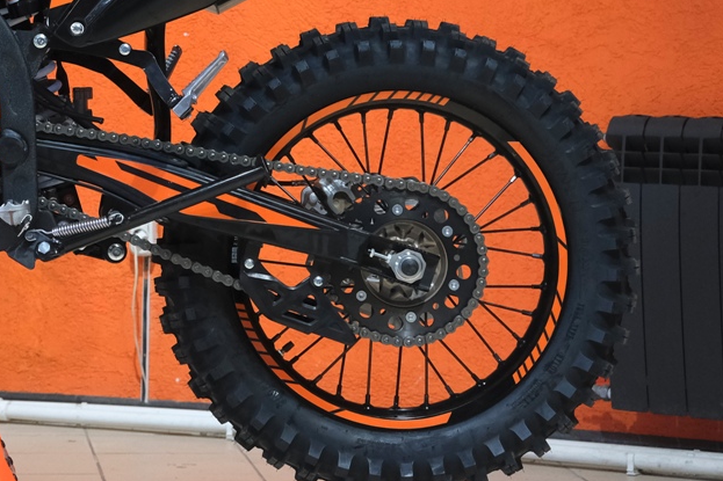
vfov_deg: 10.3
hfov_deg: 15.2
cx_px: -117
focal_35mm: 131
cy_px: -85
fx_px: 2630
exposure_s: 1/100
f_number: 4
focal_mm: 34.2
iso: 1600
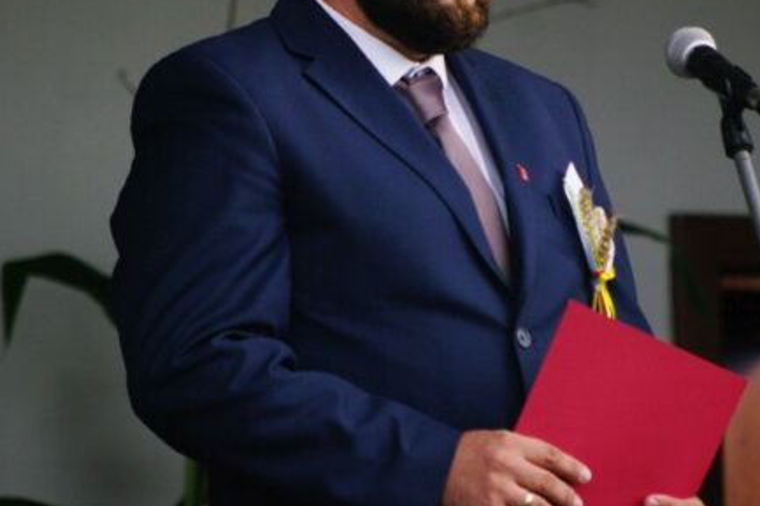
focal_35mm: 532
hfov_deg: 3.9
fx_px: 11222
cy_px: 172
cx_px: 491
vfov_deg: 2.6
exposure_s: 1/500
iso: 800
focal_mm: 200
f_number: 5.6
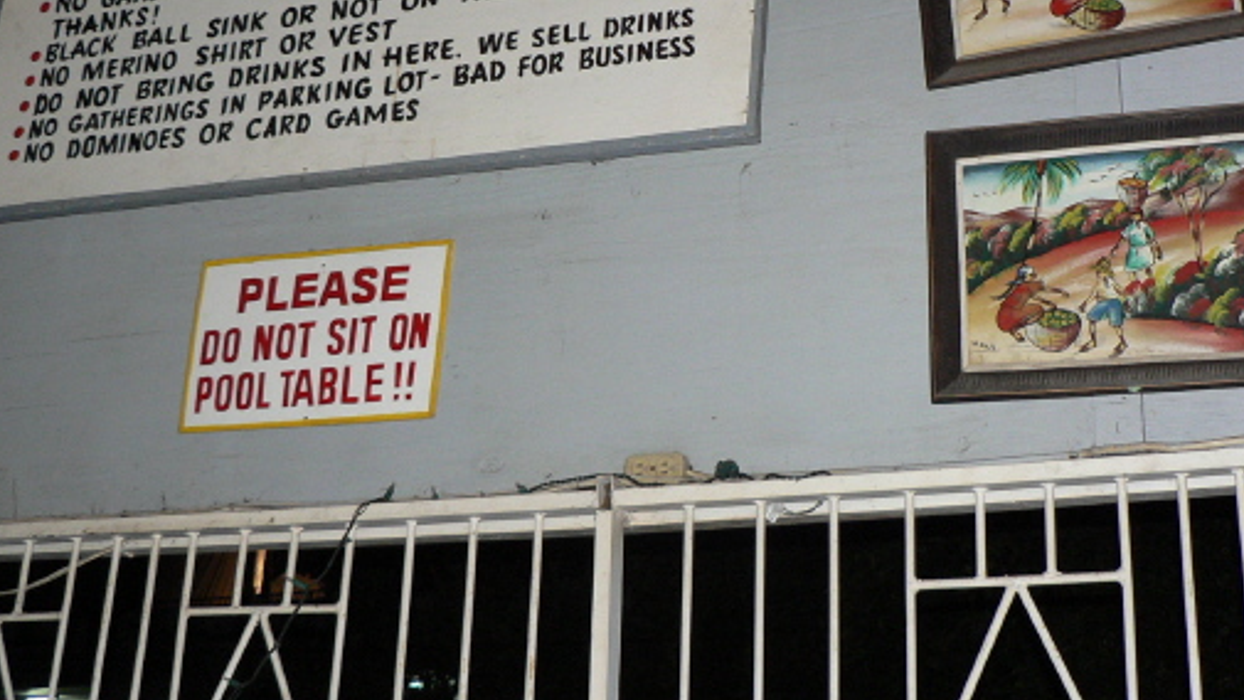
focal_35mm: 50
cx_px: 618
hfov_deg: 41.3
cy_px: 186
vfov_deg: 23.7
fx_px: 1649
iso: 200
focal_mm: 7
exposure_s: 1/60
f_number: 2.8
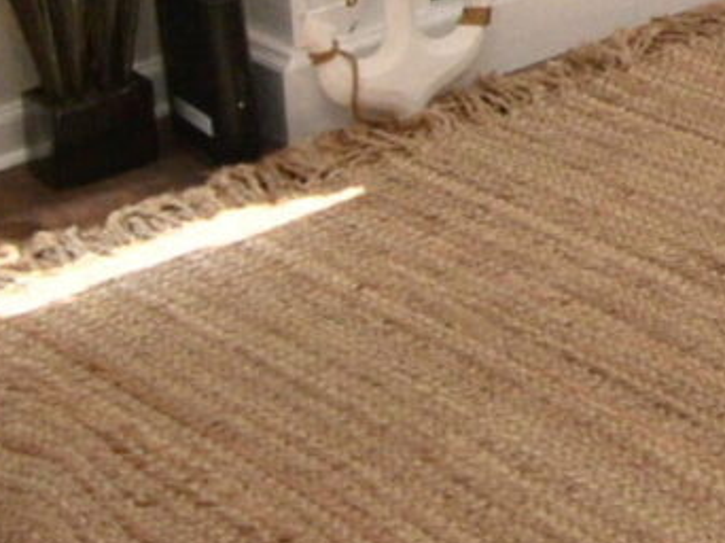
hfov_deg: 12.2
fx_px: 2260
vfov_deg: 11.5
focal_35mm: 108
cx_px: 1971
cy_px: -738
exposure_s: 1/100
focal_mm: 10
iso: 400
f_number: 5.6
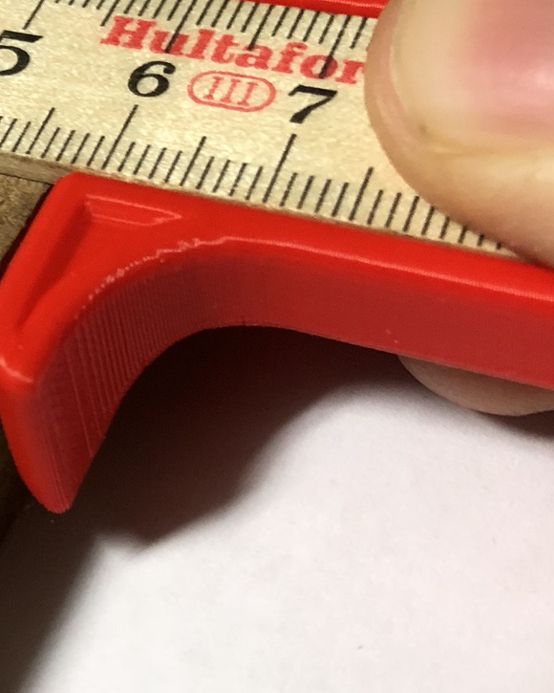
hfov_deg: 18.5
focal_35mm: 80
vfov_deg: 23.5
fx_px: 1640
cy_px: 141
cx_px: -37
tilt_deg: -47.4
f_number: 1.8
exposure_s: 1/17
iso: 100
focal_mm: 3.99
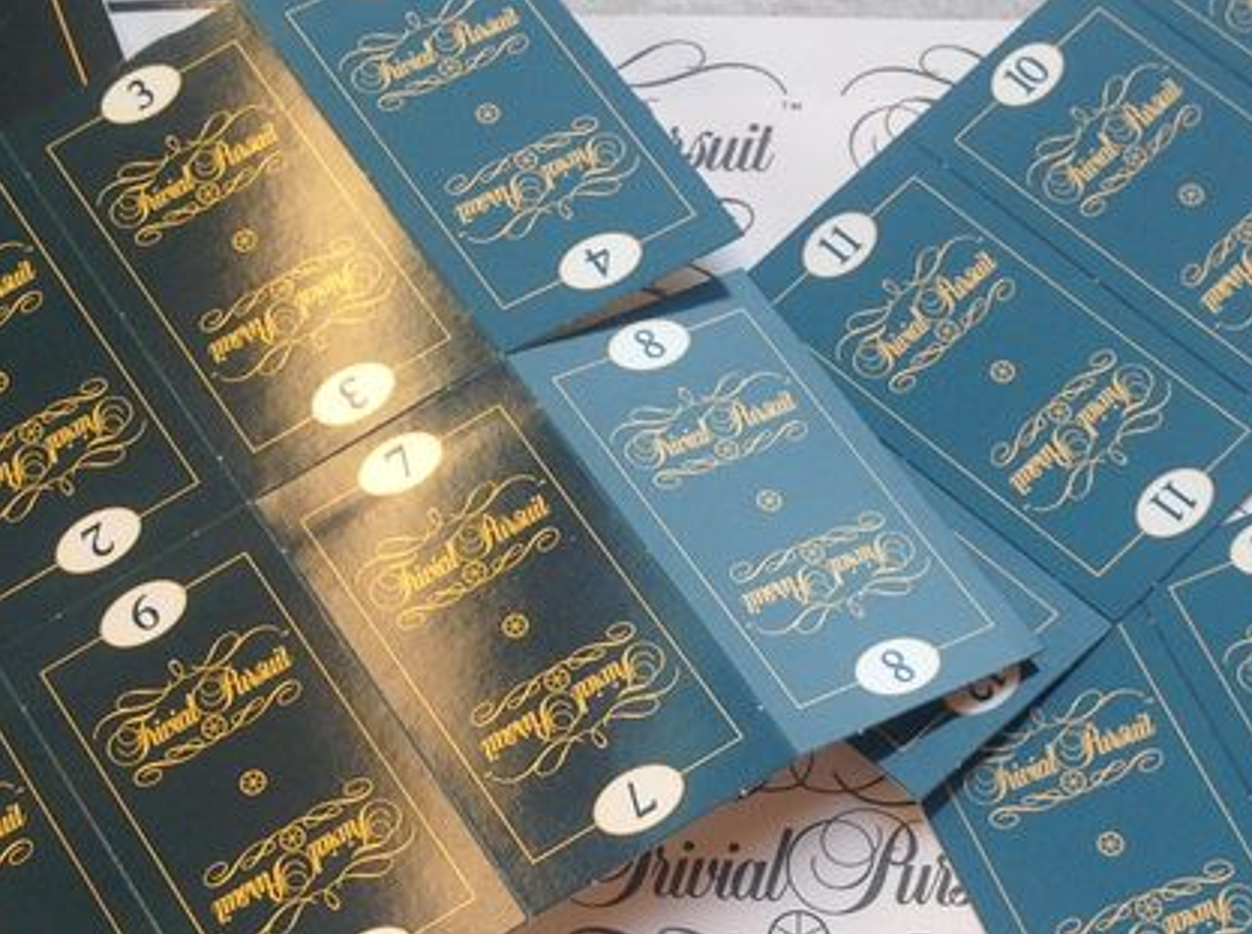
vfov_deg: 17.2
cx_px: 679
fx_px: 3032
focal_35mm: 84
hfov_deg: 23.3
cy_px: 881
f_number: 2.4
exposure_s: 1/130
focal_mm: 4.28
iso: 50
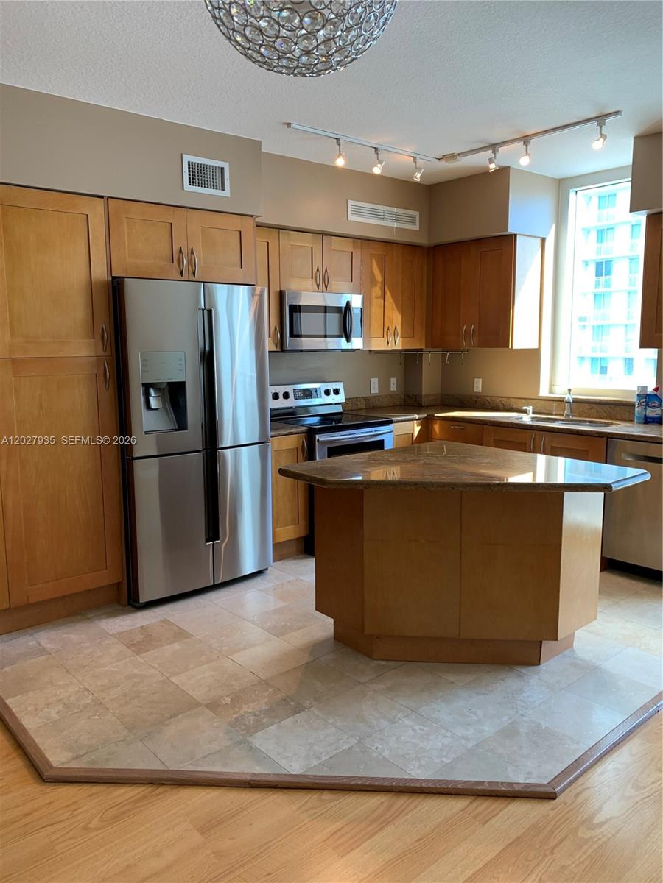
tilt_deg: -5.9
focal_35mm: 26
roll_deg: -0.4
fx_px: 664
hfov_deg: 53.1
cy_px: 442
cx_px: 332
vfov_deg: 67.3
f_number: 1.8
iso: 80
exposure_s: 1/120
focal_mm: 4.25
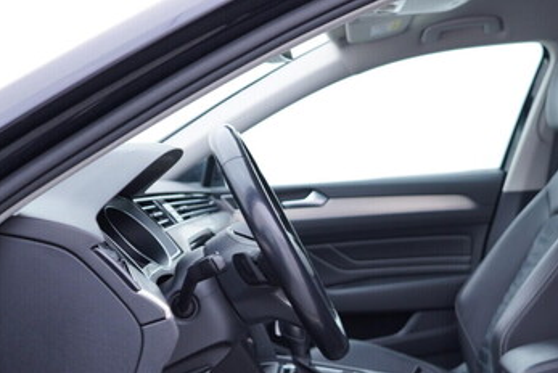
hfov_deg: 34.4
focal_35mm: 57
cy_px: 282
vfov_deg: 23.6
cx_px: 412
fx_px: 884
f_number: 2.8
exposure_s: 1/40
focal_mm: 24
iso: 160
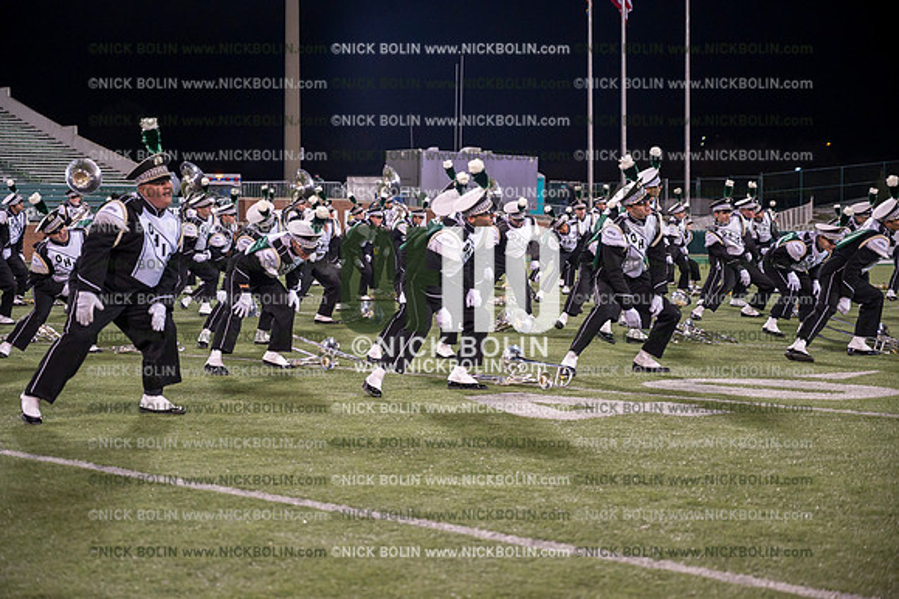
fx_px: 1747
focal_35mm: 70
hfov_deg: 28.9
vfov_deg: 19.4
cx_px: 450
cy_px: 300
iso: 3200
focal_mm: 70
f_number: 4
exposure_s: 1/640
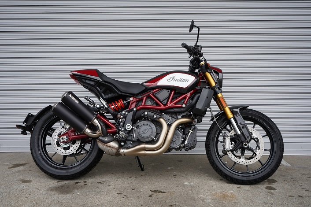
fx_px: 328
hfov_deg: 50.7
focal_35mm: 38
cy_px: 104
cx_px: 156
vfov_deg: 35.0
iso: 100
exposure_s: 1/40
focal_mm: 38
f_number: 5.6
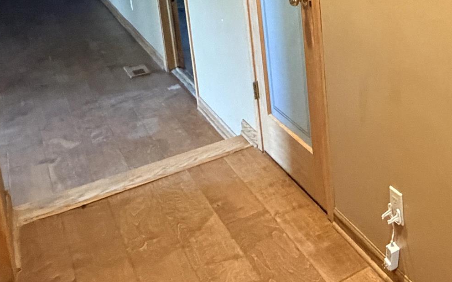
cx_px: 483
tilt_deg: -11.6
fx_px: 567
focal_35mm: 46
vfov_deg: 26.0
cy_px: -24
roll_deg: +0.8
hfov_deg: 37.3
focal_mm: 2.22
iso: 800
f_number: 2.2
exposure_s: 1/60
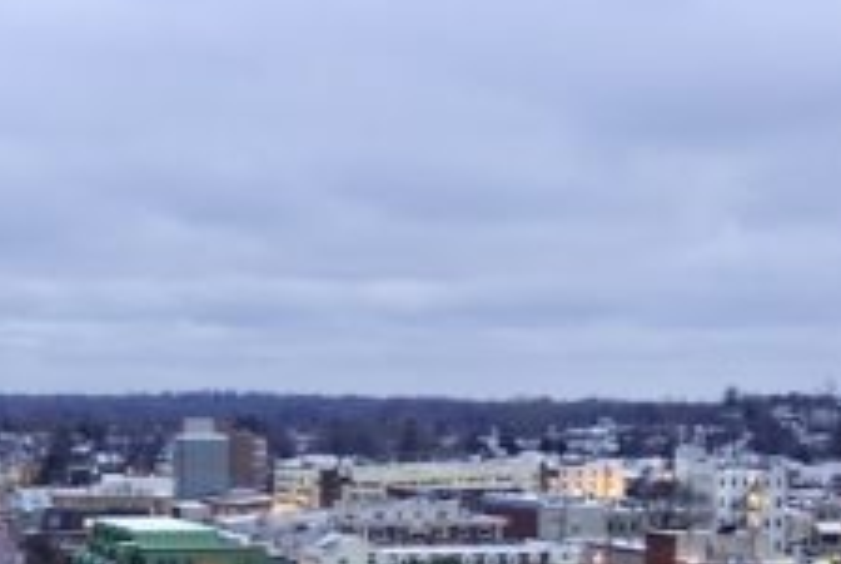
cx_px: 214
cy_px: 592
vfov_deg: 13.8
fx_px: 2292
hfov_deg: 20.6
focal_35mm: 98
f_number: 4
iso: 800
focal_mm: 16.21
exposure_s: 1/30
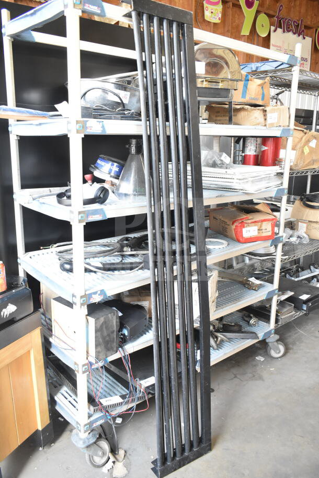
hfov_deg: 43.6
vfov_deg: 61.9
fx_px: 398
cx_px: 160
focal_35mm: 30
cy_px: 239
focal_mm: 20
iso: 1600
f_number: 4.5
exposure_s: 1/80
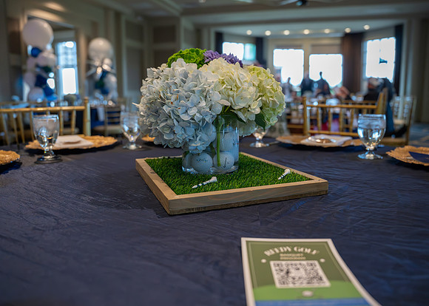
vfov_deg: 48.3
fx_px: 341
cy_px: 153
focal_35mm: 28
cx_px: 214
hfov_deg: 64.3
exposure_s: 1/800
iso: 6400
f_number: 2.8
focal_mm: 24
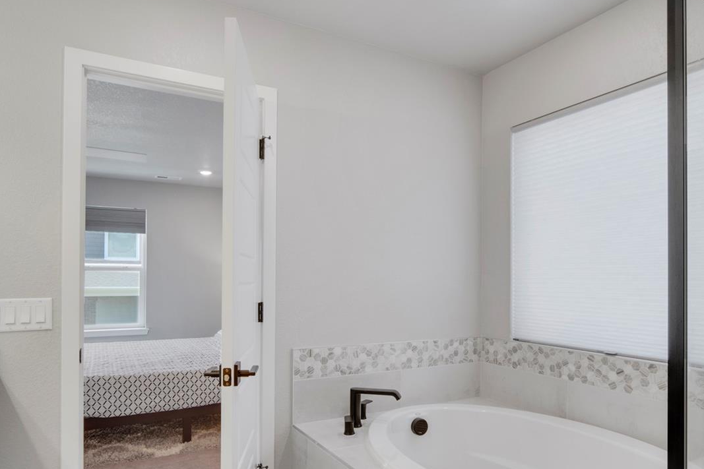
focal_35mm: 24
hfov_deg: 73.7
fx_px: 469
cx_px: 364
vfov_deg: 52.8
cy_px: 279
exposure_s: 1/100
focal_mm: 16
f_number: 8
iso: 400
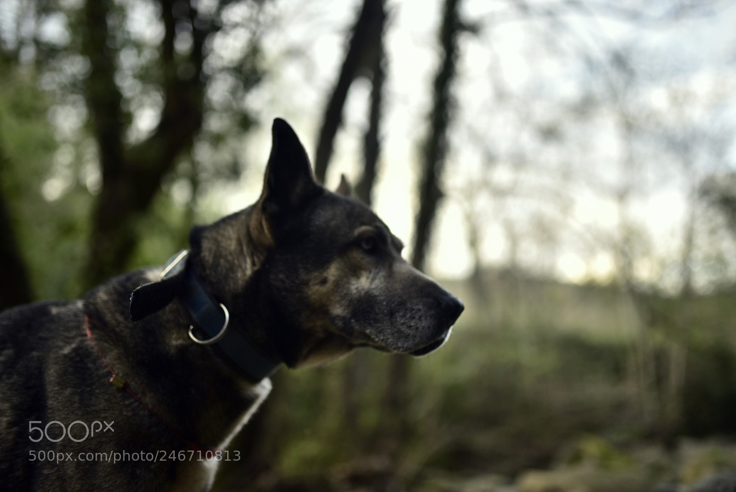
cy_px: 246
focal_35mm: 35
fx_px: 716
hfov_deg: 54.4
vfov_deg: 37.9
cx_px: 368
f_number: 1.4
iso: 100
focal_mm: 35
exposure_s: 1/640
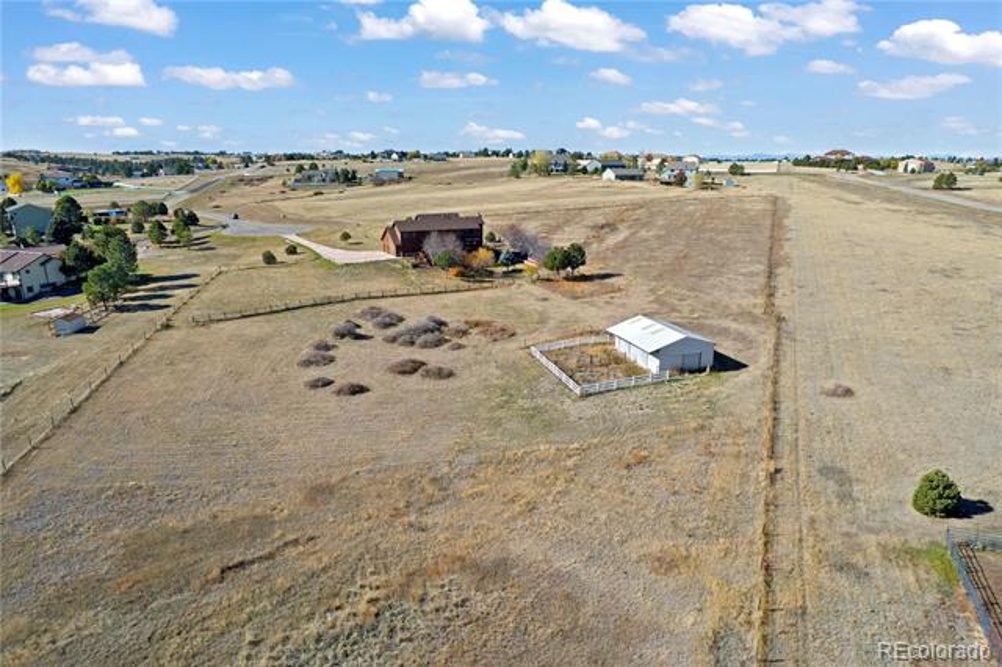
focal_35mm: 22
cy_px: 334
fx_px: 612
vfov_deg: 57.2
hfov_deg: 78.6
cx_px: 501
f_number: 2.8
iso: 100
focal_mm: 8.38
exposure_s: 1/1250
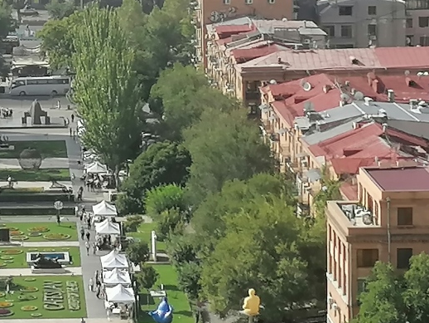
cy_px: 62
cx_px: -5
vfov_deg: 8.1
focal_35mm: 183
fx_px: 2269
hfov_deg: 10.7
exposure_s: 1/961
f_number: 1.8
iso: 50
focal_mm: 5.3
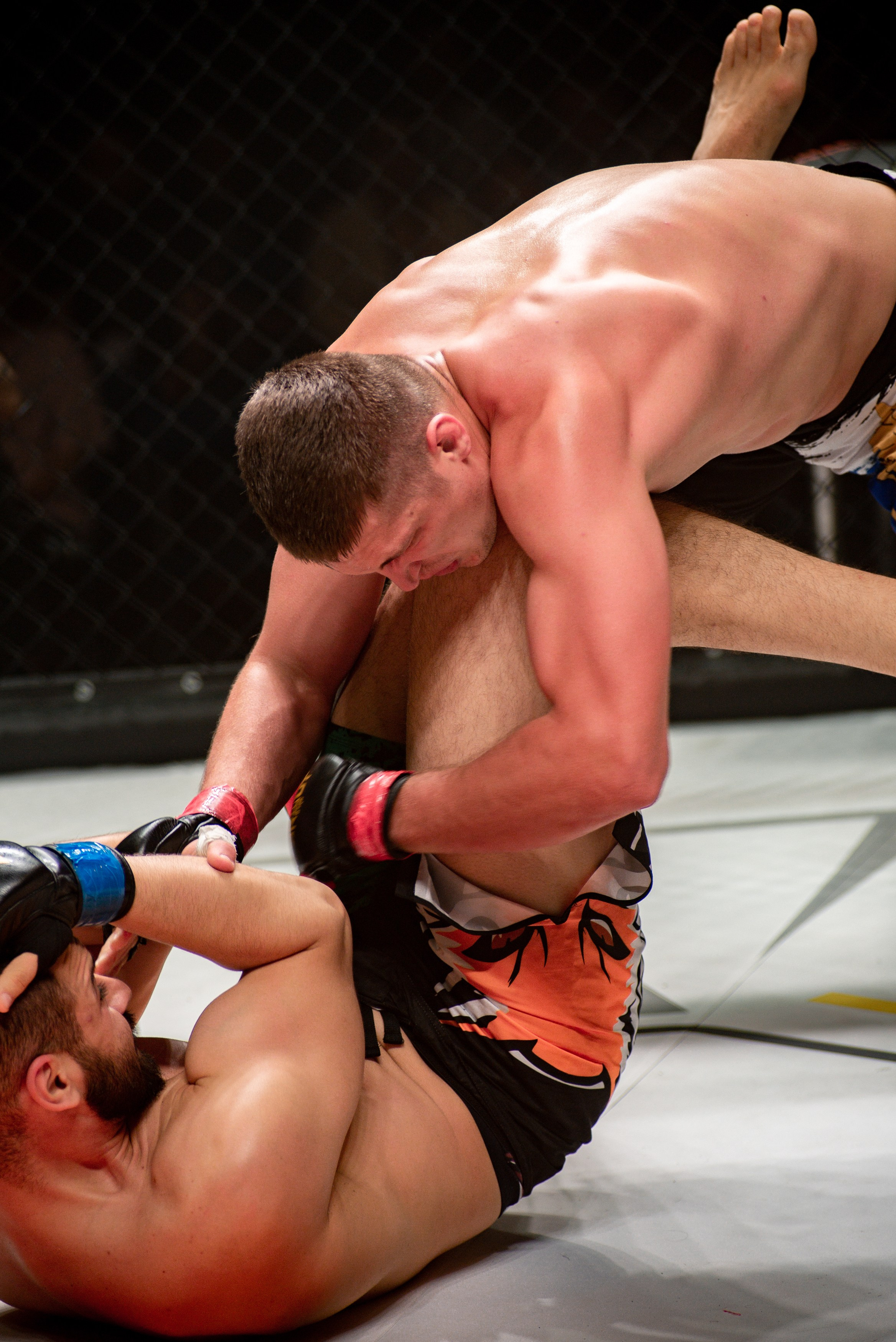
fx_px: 5409
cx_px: 448
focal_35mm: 145
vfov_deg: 14.1
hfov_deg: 9.5
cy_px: 671
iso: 720
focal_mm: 145
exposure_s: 1/640
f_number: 4
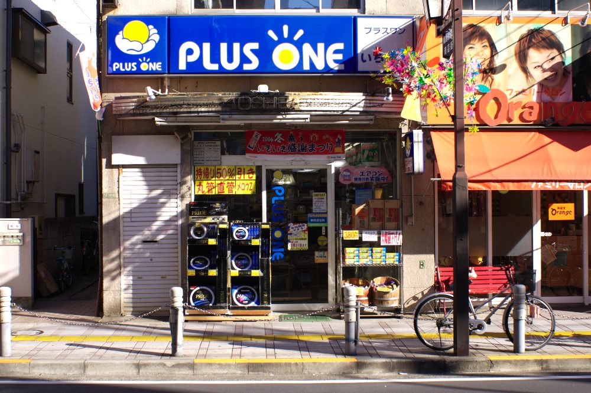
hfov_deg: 46.4
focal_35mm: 42
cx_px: 296
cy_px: 196
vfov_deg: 31.9
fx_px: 689
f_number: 8
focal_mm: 28
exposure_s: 1/80
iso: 100
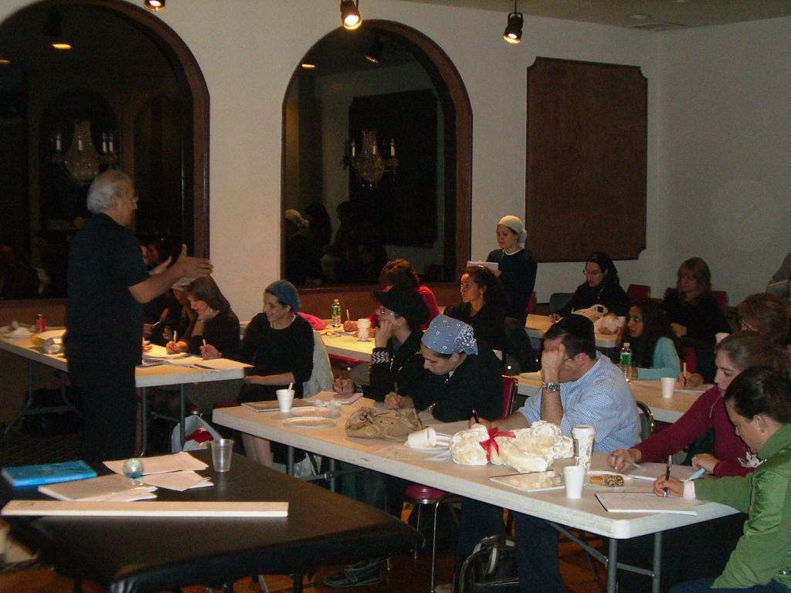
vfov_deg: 26.6
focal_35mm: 55
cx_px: 396
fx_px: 1257
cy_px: 296
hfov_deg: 34.9
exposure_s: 1/60
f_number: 3.3
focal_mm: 9
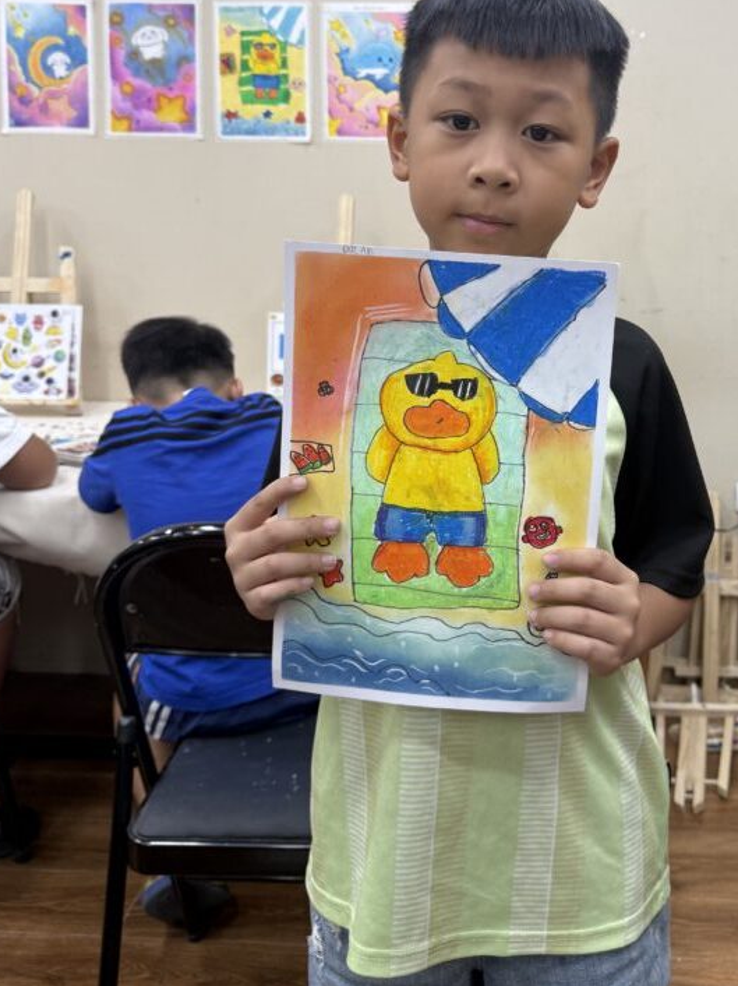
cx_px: 505
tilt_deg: -6.5
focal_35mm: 34
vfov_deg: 53.4
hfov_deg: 41.1
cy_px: 371
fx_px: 967
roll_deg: -0.9
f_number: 1.78
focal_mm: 6.76
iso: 64
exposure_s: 1/100
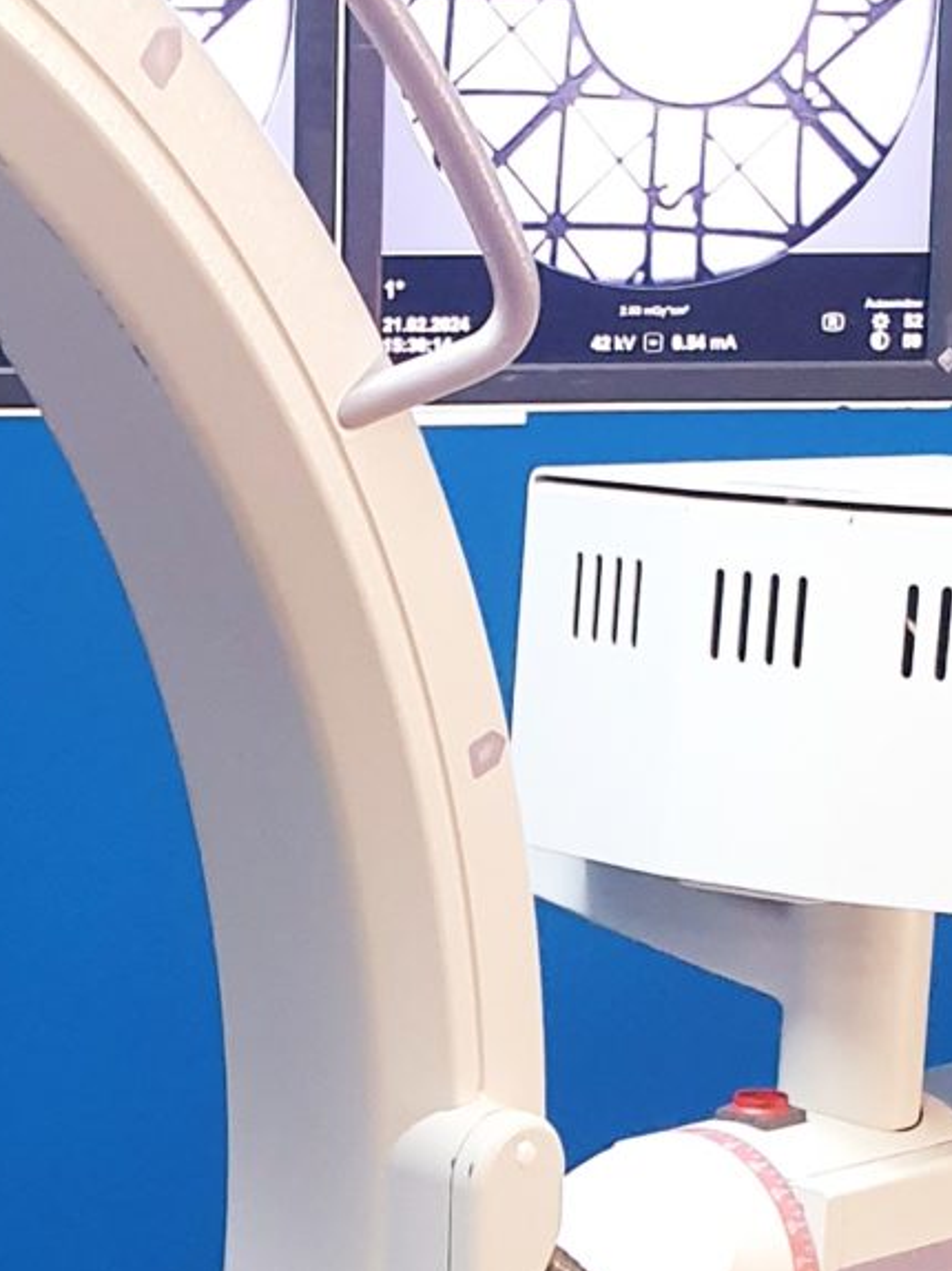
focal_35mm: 116
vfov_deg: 16.4
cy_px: 1426
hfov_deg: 12.6
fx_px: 4257
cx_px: -27
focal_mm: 4.3
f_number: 2.4
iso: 200
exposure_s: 1/50
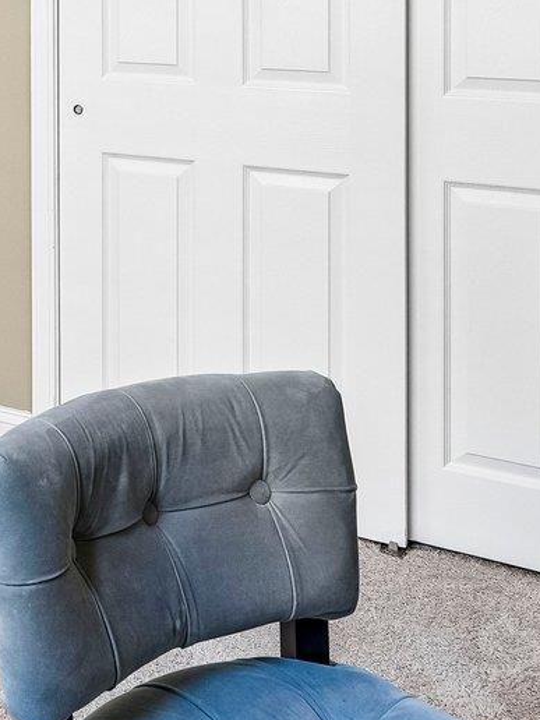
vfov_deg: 29.2
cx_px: -292
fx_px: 1269
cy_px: -33
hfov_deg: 20.3
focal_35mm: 61
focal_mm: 16
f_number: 8
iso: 400
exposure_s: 1/3.33
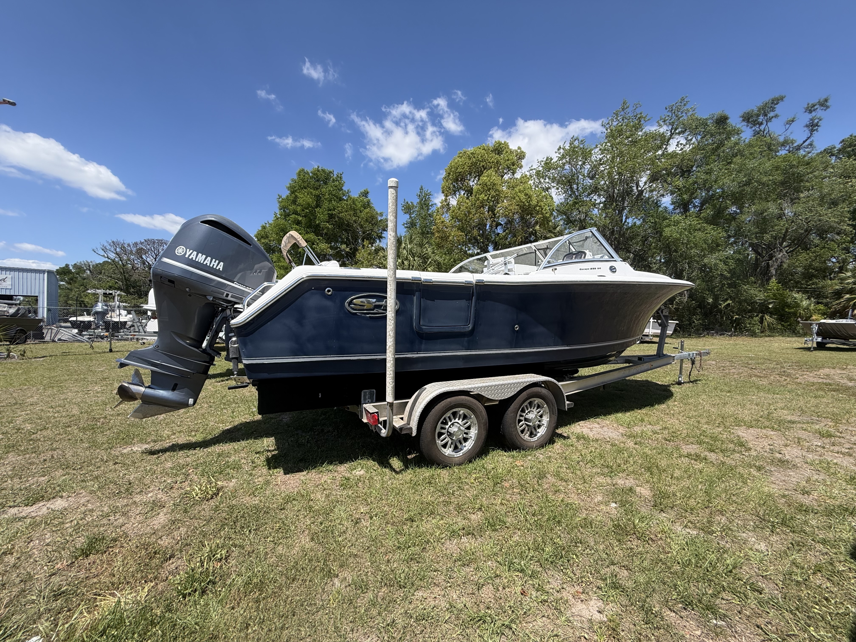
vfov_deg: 85.7
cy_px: 321
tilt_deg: -0.7
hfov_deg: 102.1
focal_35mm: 14
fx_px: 346
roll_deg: -0.1
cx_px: 428
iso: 25
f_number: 2.2
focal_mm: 2.22
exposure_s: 1/770
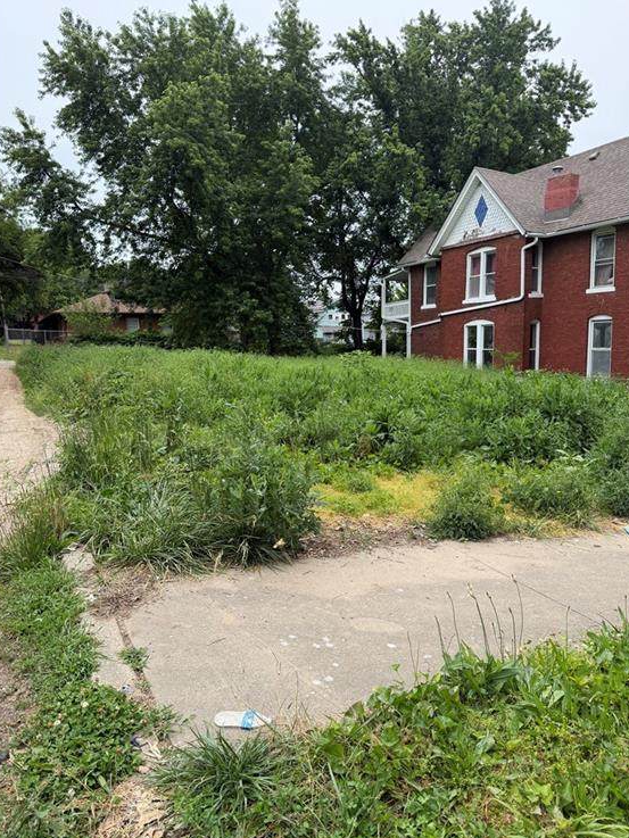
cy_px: 417
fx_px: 606
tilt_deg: -6.9
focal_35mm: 25
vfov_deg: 69.4
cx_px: 316
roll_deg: +1.3
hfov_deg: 54.9
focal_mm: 6.76
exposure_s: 1/2445
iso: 100
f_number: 1.78
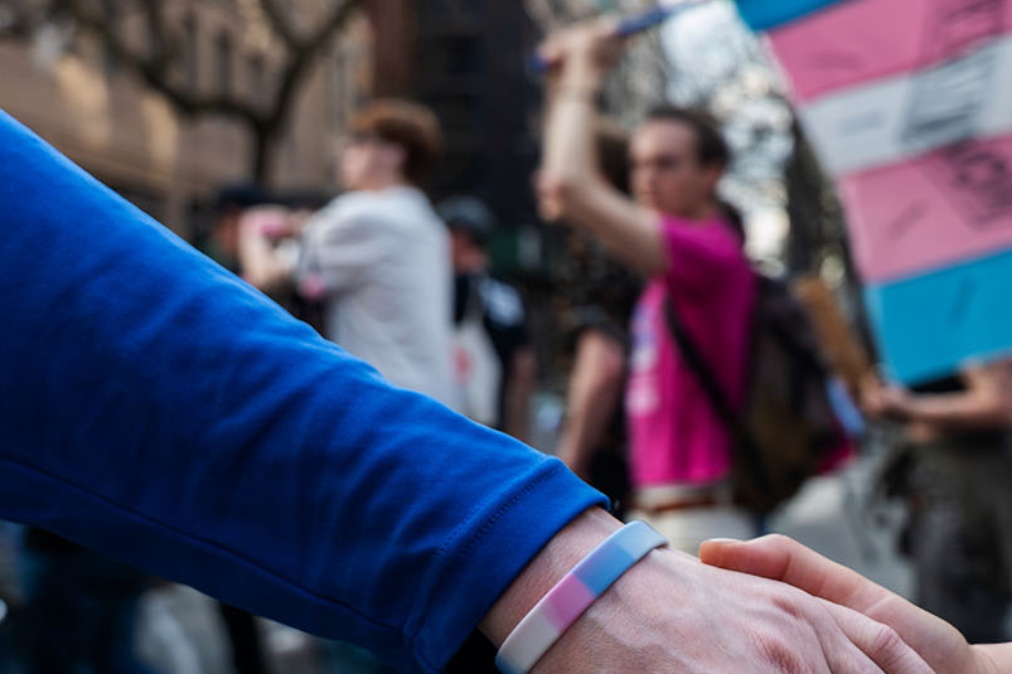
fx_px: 1827
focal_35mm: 65
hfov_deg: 30.1
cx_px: 841
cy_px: 414
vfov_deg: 20.9
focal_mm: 29
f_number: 4
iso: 50
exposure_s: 1/80
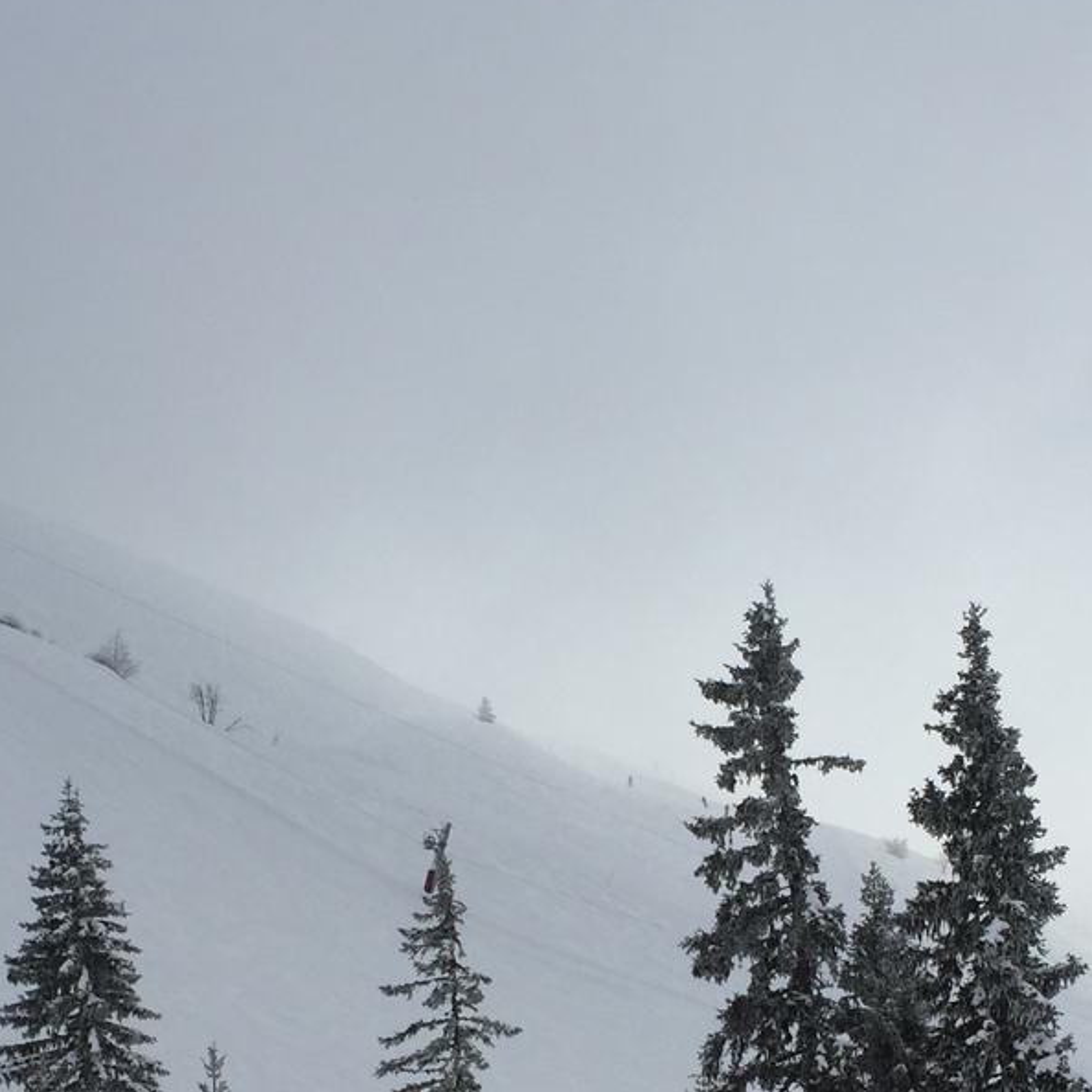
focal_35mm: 69
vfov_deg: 24.4
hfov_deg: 25.0
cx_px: 629
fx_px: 2463
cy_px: 932
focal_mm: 4.15
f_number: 2.2
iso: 32
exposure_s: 1/3968
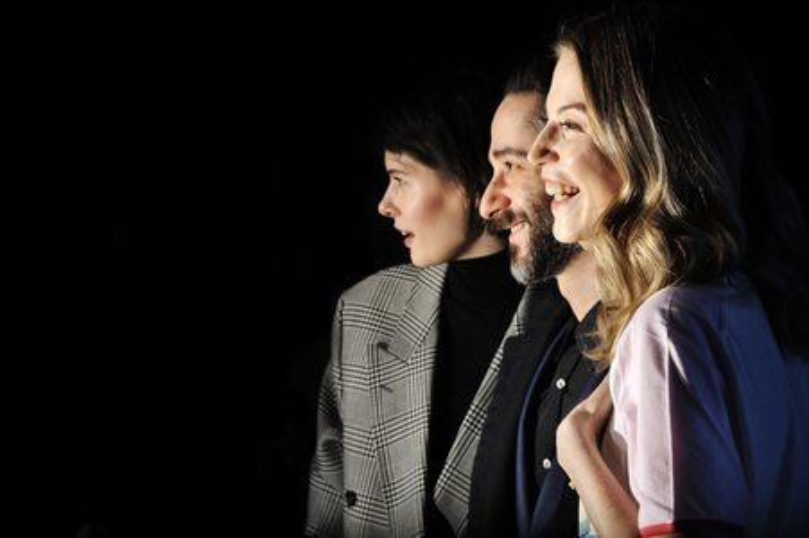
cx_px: 404
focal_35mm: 122
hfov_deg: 16.8
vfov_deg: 11.2
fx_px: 2740
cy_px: 269
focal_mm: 122
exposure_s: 1/320
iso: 200
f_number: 11
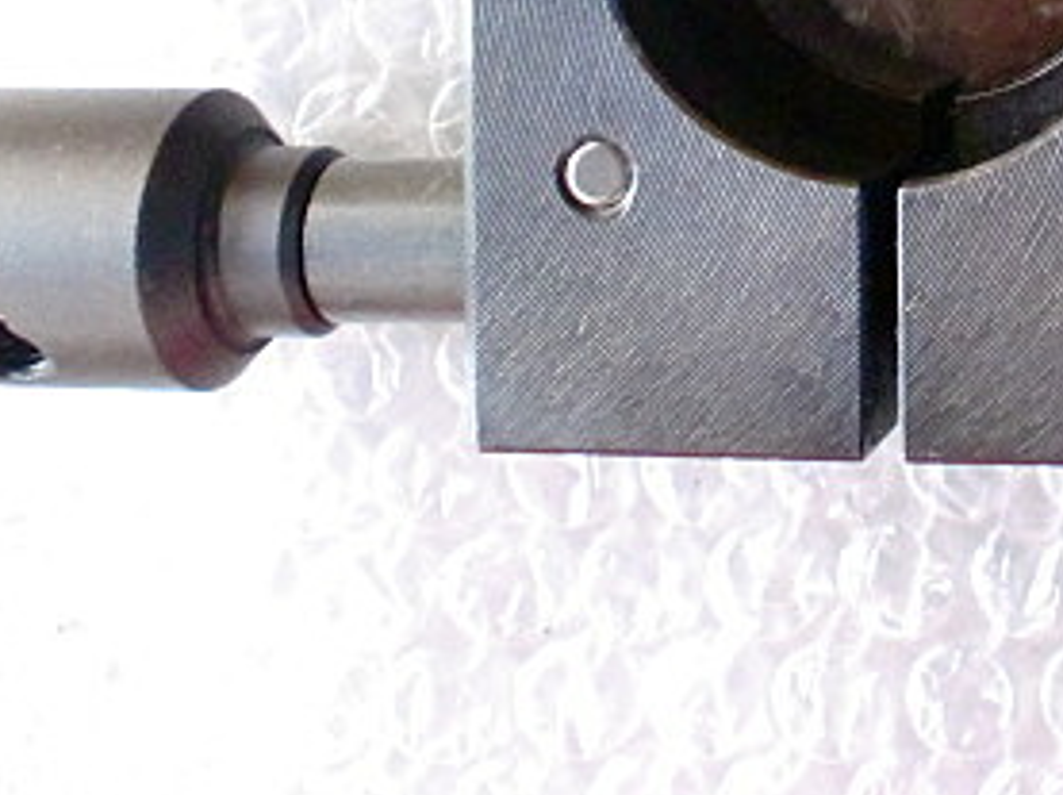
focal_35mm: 81
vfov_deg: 17.6
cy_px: -65
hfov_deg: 22.7
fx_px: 2484
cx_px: 1193
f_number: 3.1
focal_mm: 6.3
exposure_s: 1/60
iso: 800
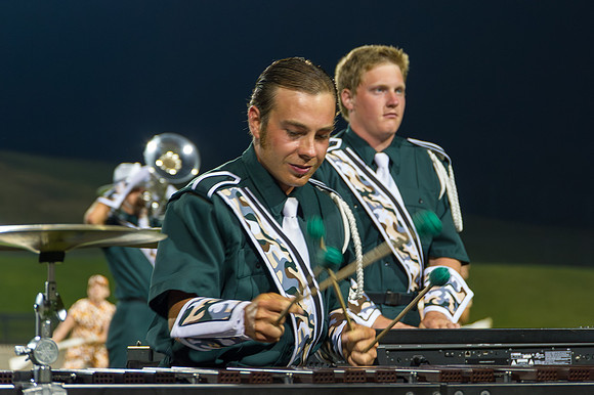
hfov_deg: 13.7
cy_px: 158
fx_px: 2476
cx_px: 329
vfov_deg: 9.1
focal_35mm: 150
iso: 4000
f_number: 5.6
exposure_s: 1/160
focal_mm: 120
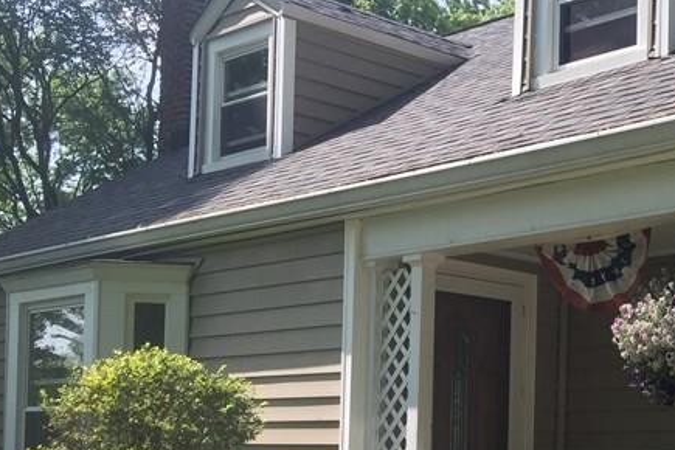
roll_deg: -1.8
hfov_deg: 26.9
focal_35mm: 71
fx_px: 1331
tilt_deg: +2.1
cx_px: 673
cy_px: 442
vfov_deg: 18.7
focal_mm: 4.15
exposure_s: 1/807
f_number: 2.2
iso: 32
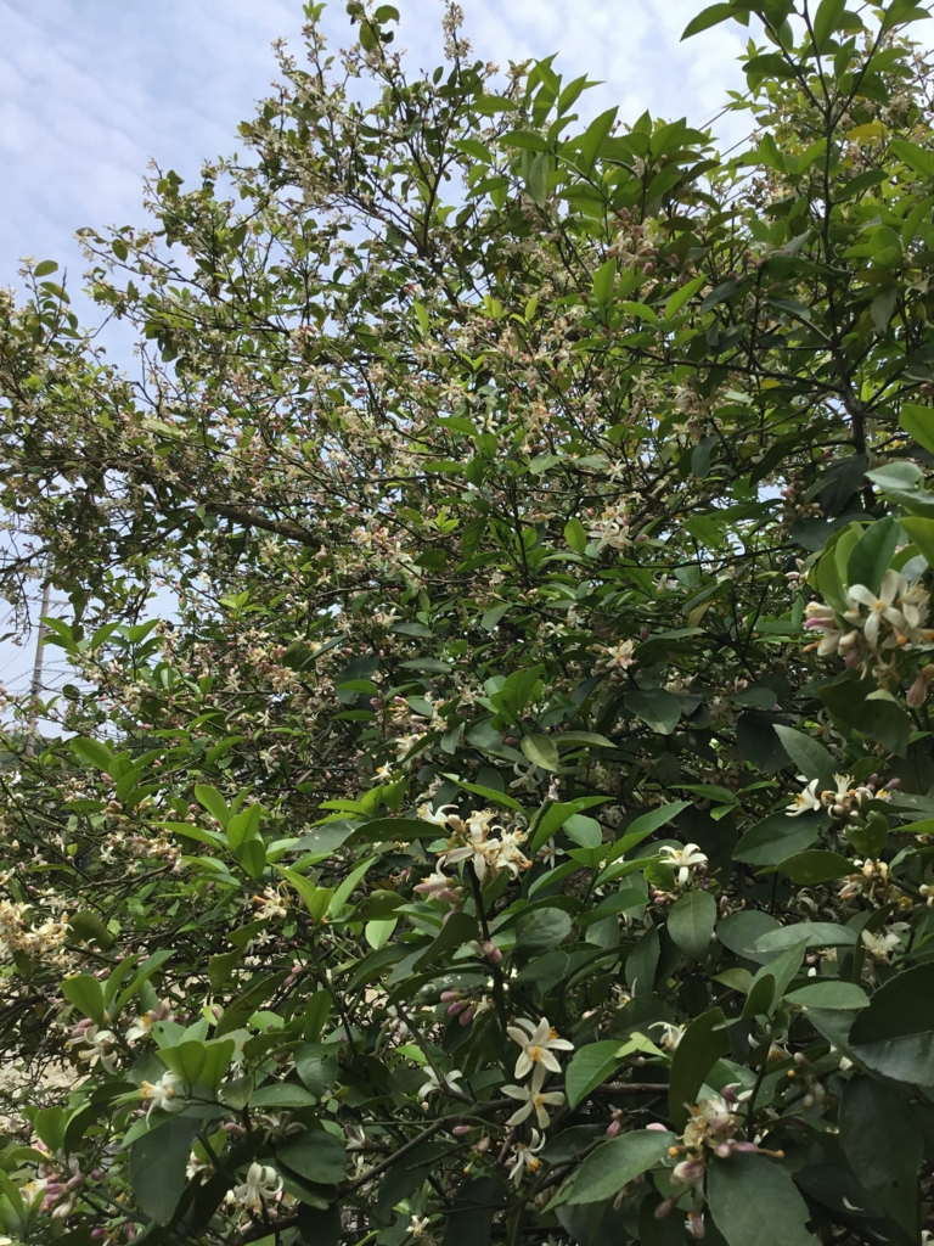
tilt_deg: +10.0
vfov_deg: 58.4
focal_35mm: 31
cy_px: 623
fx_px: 1115
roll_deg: -2.6
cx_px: 467
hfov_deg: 45.4
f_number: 2.4
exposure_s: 1/1006
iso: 25
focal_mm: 3.3
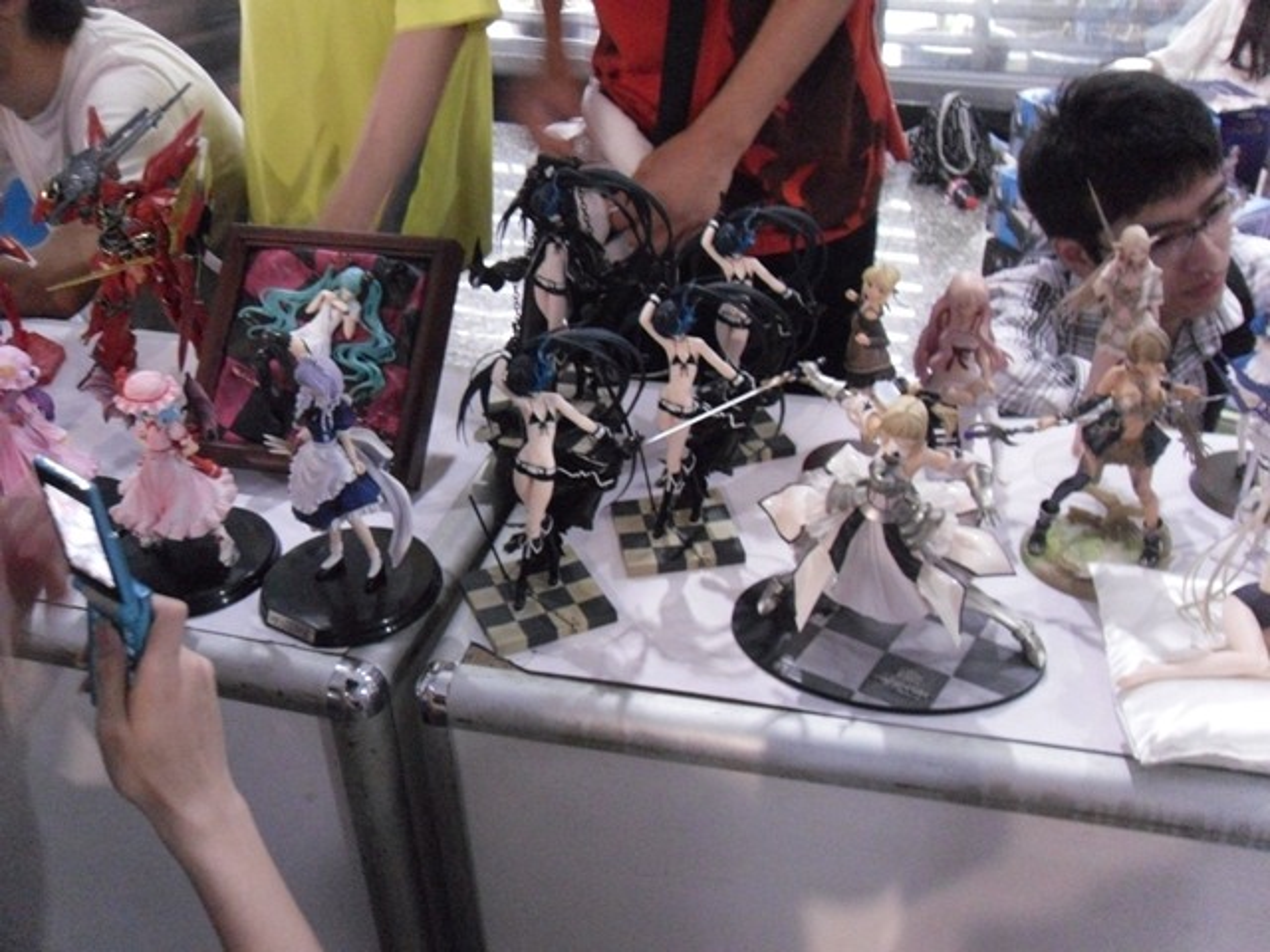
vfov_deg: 32.2
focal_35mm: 45
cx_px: 635
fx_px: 1651
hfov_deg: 42.1
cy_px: 476
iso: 800
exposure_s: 1/8
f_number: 3.5
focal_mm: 6.3
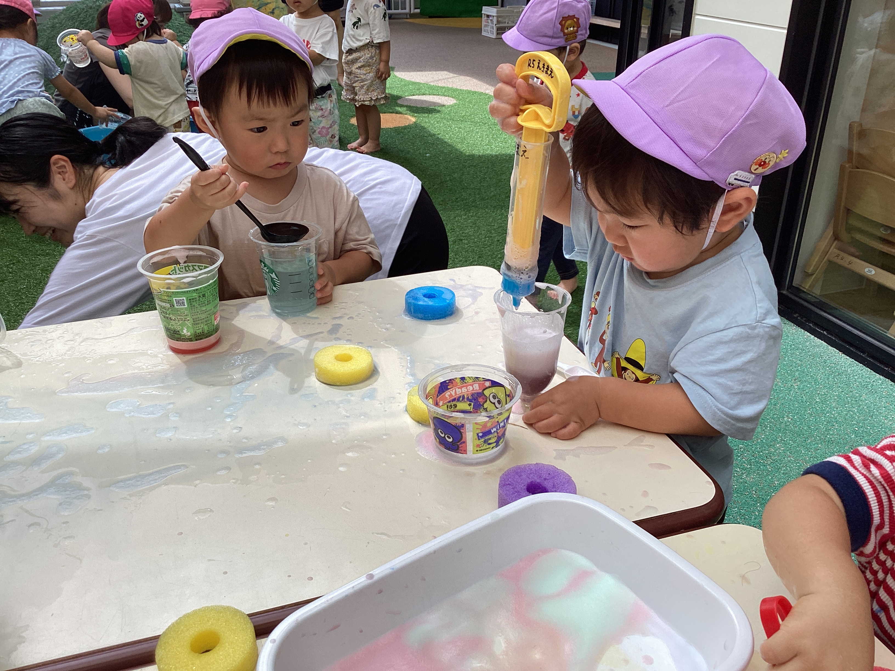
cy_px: 336
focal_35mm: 31
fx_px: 802
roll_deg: -0.5
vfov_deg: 45.4
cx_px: 448
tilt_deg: -27.5
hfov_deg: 58.4
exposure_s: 1/144
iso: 25
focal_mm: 3.3
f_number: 2.4
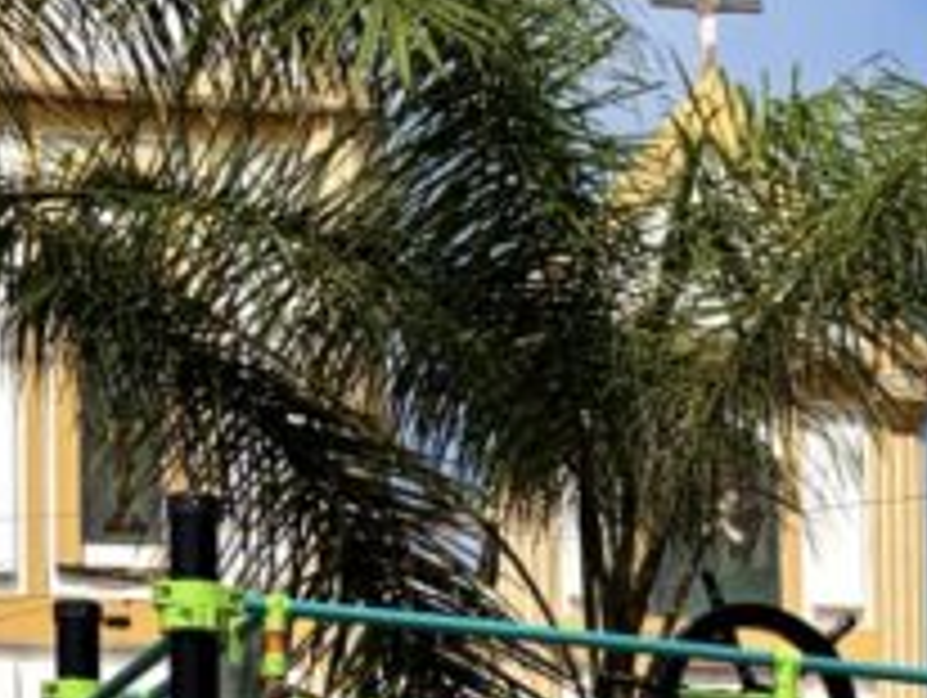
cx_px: 1408
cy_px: 1310
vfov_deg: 10.7
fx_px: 3459
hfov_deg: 14.2
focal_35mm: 129
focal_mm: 5.96
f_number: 1.6
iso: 50
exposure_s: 1/4950
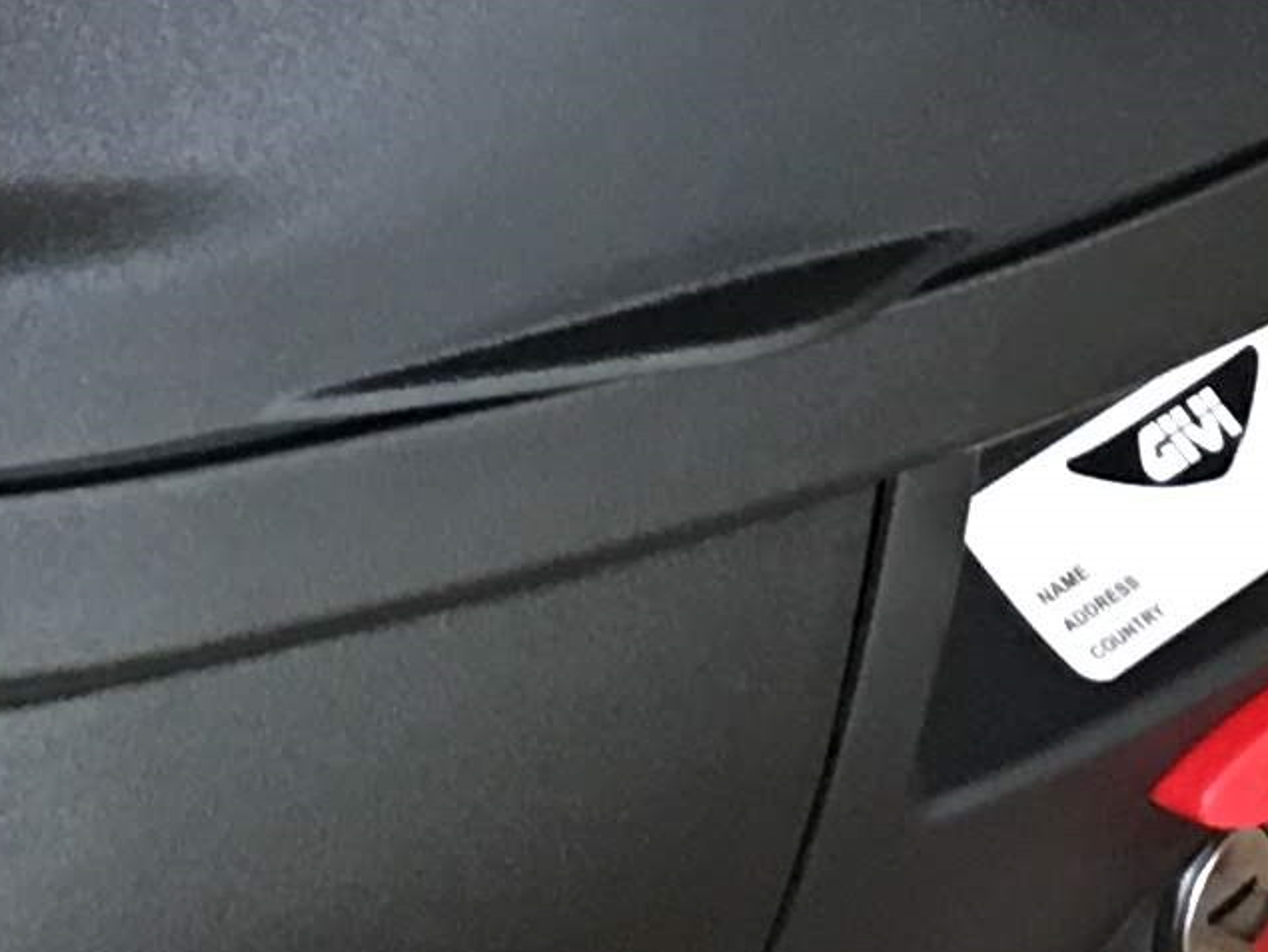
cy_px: -311
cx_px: 234
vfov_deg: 8.0
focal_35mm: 184
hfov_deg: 10.7
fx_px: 6744
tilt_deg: -14.9
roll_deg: -1.1
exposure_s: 1/10
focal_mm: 4.15
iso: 80
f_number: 2.2
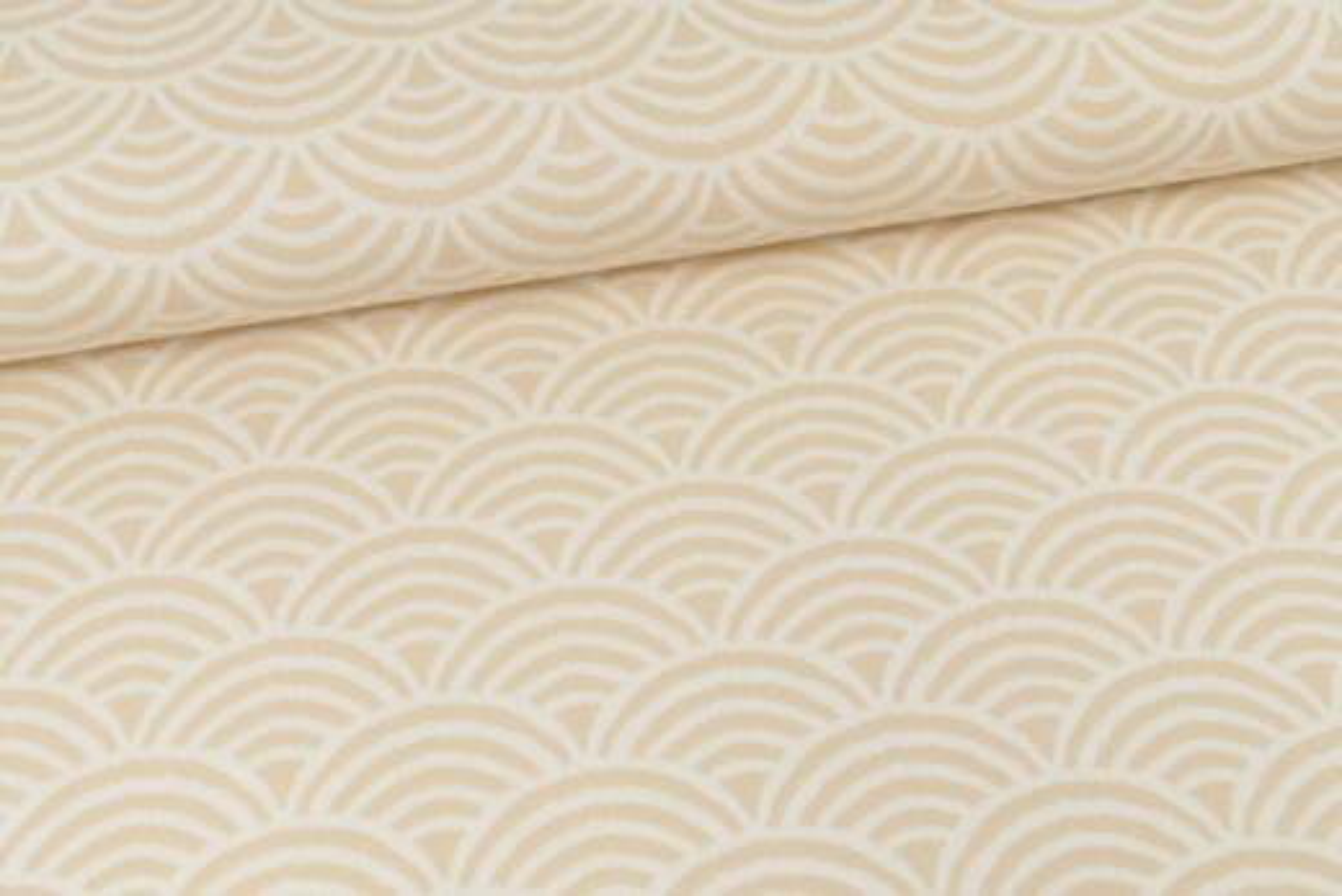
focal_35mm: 43
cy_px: 448
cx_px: 671
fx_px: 1603
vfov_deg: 31.2
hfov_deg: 45.4
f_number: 3.2
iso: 125
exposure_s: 1/100
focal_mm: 15.51
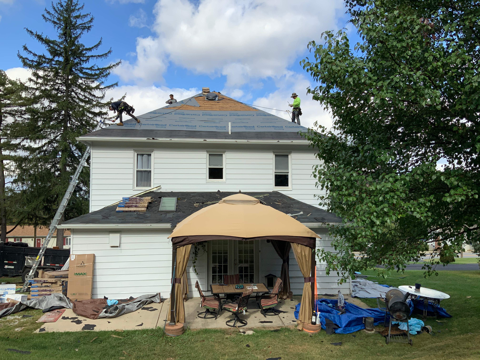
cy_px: 180
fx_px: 402
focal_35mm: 29
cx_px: 240
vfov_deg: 48.2
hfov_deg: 61.7
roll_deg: +0.6
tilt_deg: +2.9
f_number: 1.8
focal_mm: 3
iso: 16
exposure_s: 1/1342
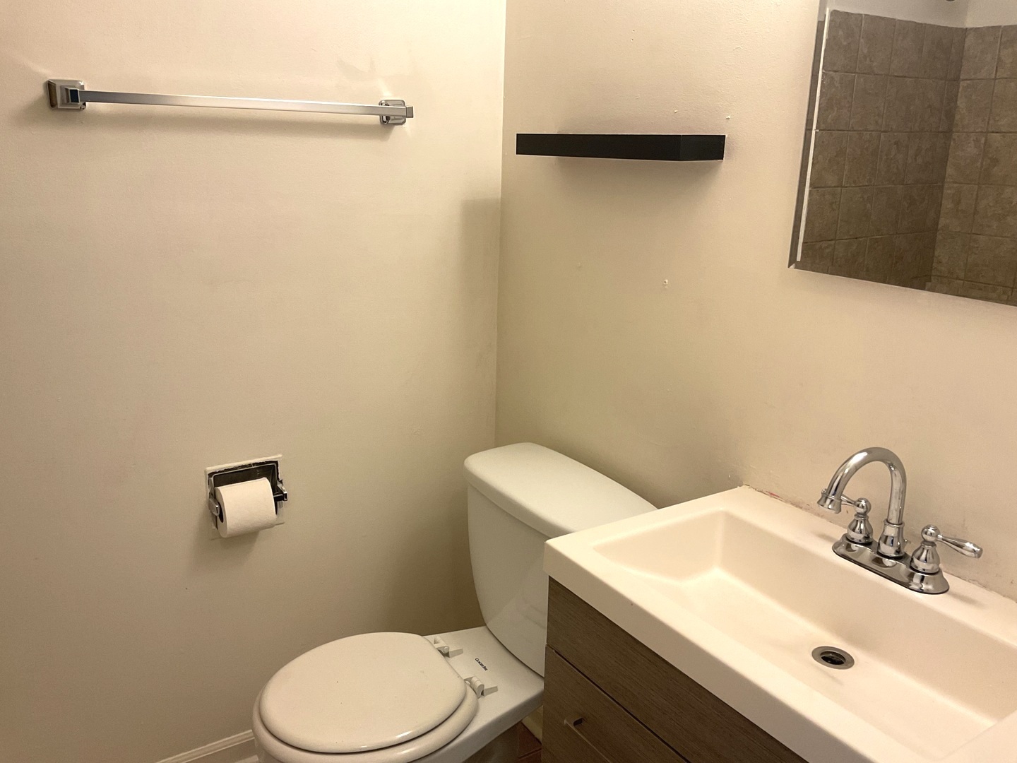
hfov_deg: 61.7
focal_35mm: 29
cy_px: 382
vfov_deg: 48.2
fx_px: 852
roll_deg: -0.9
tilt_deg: -14.5
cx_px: 508
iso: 64
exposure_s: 1/60
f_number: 1.8
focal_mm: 3
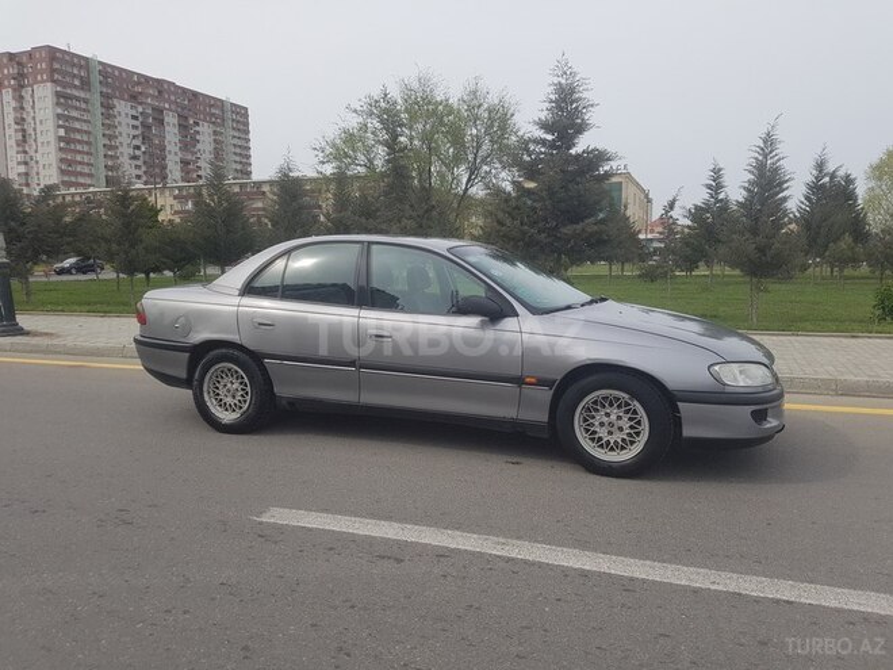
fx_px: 671
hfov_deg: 67.3
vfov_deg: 53.1
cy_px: 335
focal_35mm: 26
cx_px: 446
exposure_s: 1/2248
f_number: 1.7
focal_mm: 4.2
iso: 50
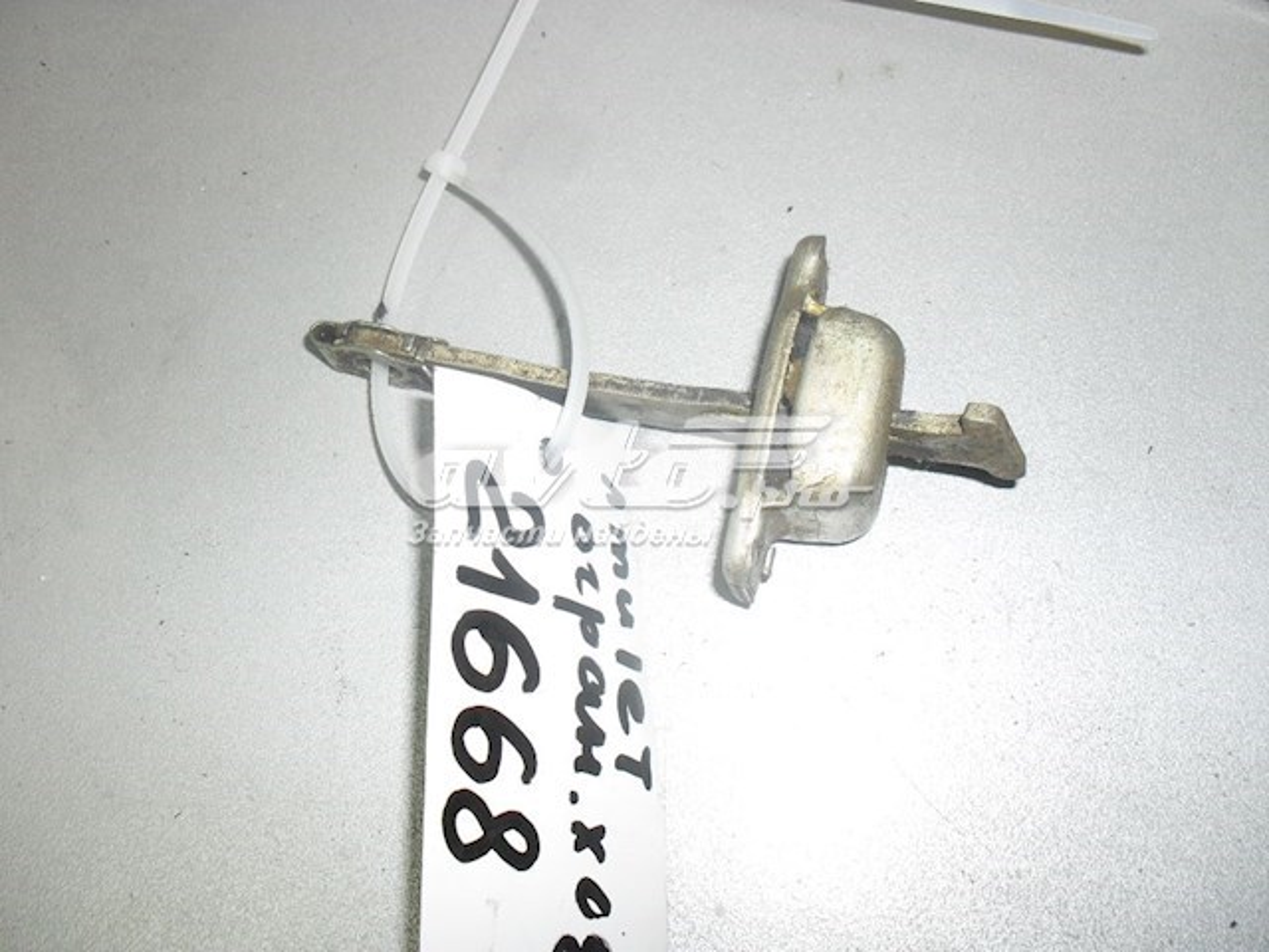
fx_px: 1283
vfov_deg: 40.7
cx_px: 634
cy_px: 476
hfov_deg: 52.6
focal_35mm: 35
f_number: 3.2
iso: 200
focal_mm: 6.3
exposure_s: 1/45
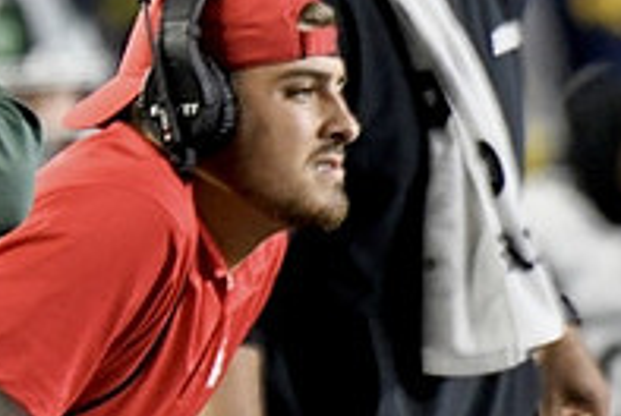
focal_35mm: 1763
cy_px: 95
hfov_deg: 1.2
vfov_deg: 0.8
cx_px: -221
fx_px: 30457
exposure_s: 1/640
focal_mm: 400
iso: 6400
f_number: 5.6
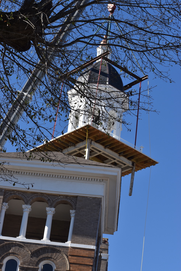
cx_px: 90
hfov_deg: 13.0
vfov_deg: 19.5
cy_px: 136
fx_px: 792
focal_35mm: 105
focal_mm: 70
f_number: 8
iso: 180
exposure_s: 1/500
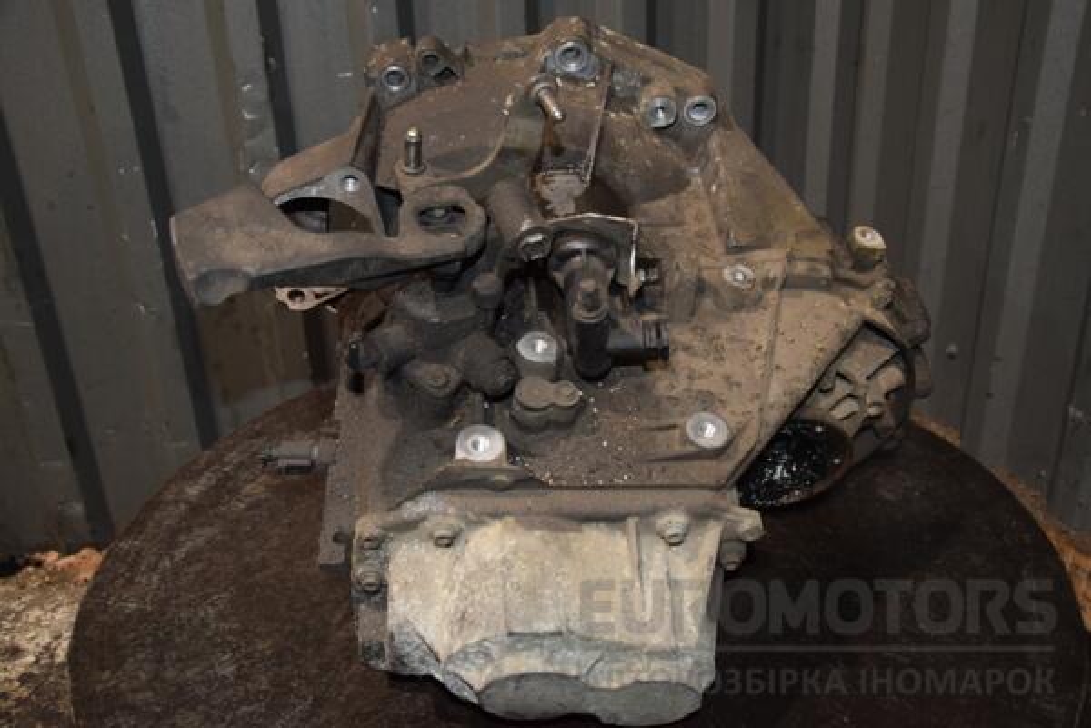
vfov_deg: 40.0
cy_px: 364
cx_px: 546
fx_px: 1000
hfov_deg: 57.2
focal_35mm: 33
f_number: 5
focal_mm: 22
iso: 800
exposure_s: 1/60
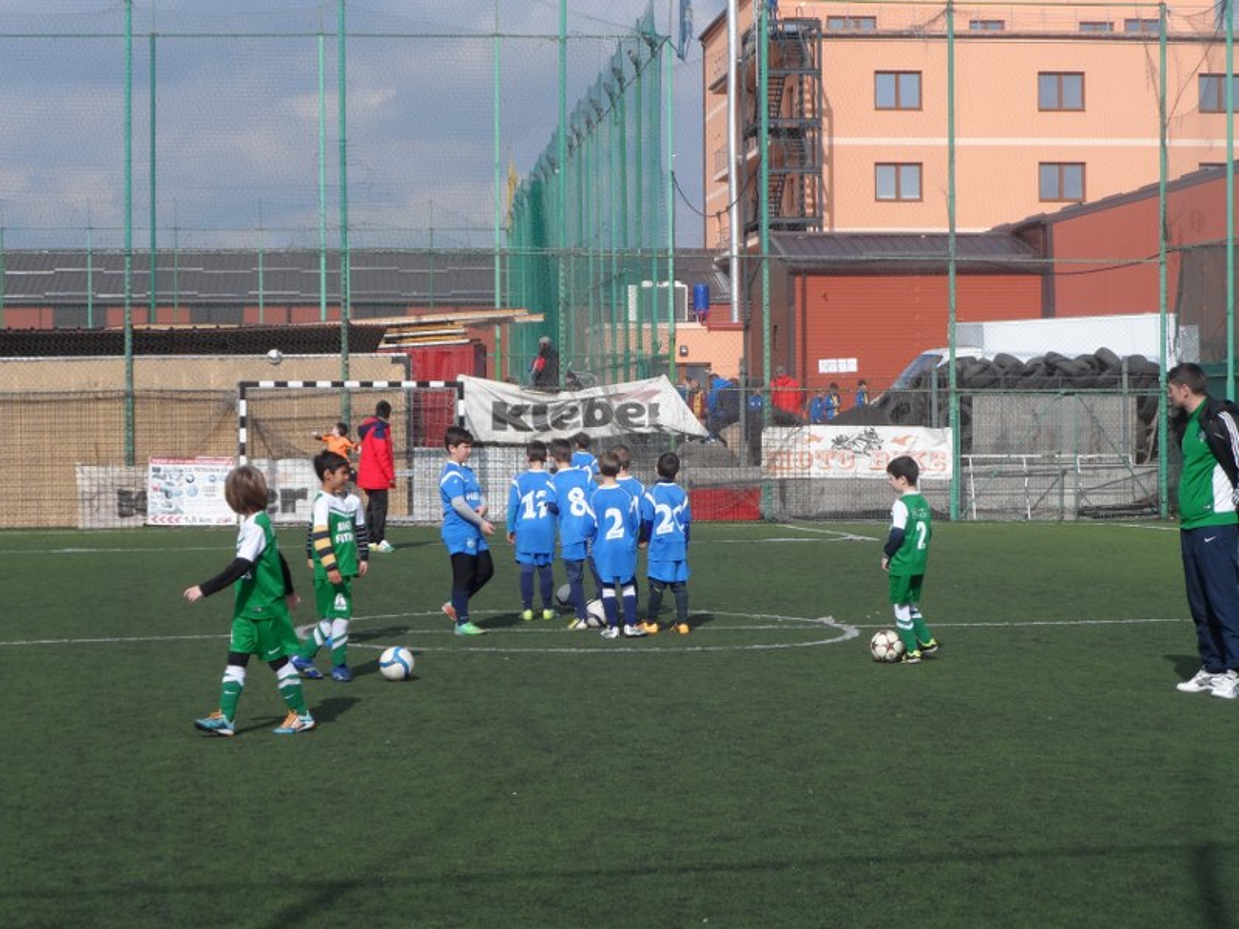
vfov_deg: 16.8
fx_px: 3150
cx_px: 620
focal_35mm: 88
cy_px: 464
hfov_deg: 22.3
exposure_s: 1/750
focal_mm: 14.3
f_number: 4.5
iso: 80
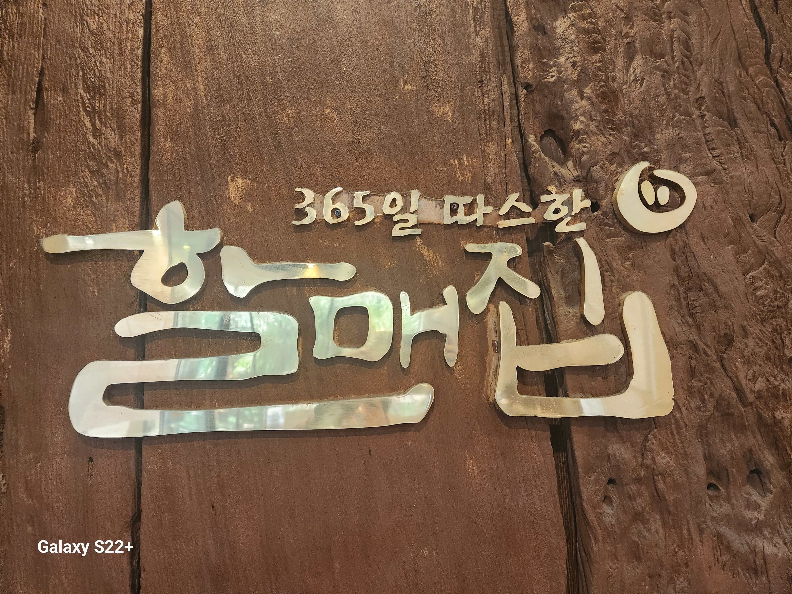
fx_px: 526
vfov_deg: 58.9
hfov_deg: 73.9
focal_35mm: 23
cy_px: 297
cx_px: 396
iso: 640
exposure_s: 1/120
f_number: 1.8
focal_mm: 5.4
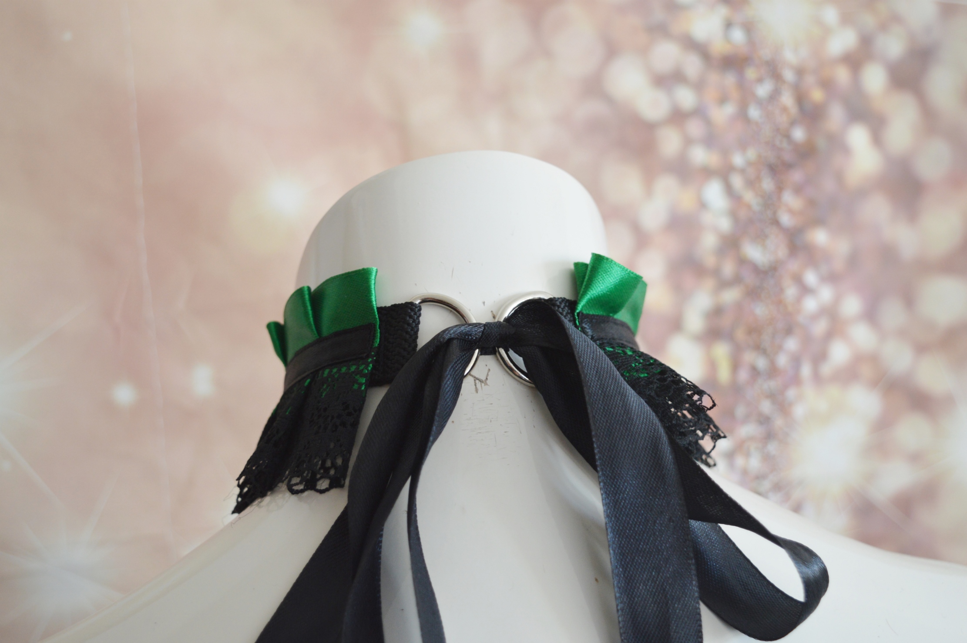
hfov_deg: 38.9
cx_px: 484
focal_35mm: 51
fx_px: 1369
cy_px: 322
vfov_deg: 26.4
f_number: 4.5
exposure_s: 1/60
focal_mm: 34
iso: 400
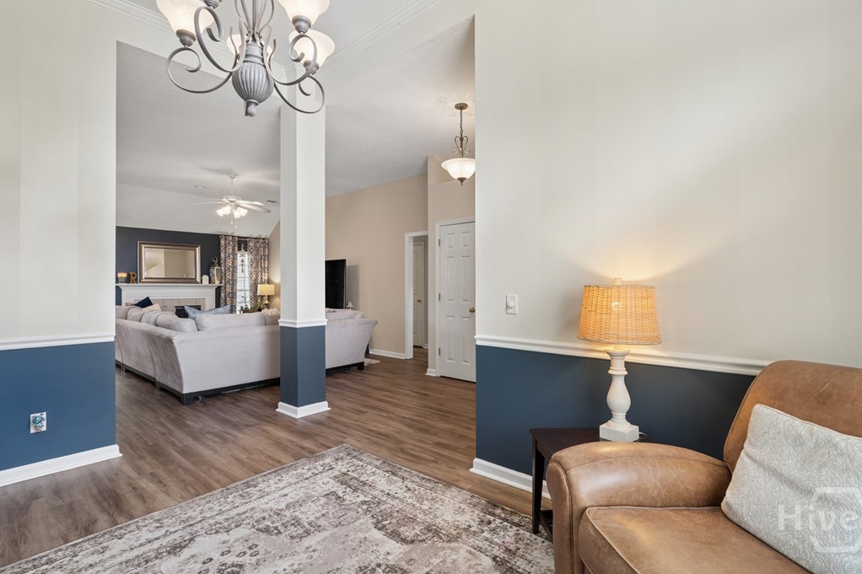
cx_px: 429
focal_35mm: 17
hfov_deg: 93.3
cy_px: 276
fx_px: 407
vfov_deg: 70.4
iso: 500
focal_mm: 16
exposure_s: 1/10
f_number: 9
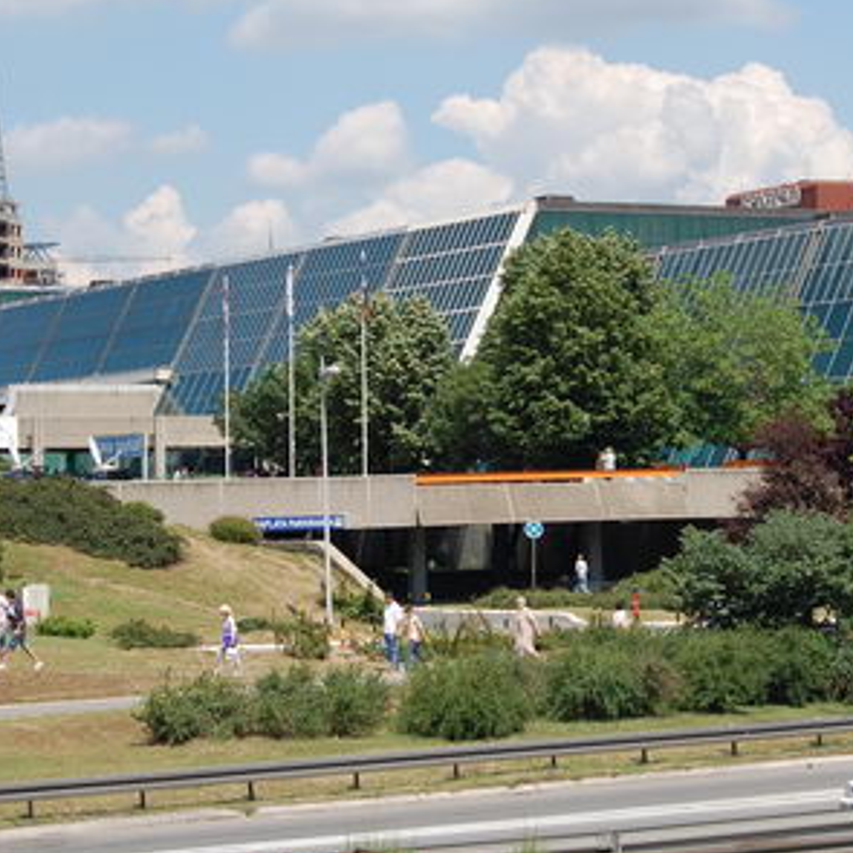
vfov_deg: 16.3
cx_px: 494
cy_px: 356
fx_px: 2983
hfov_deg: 16.3
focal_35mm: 107
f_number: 10
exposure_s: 1/400
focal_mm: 40
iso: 200
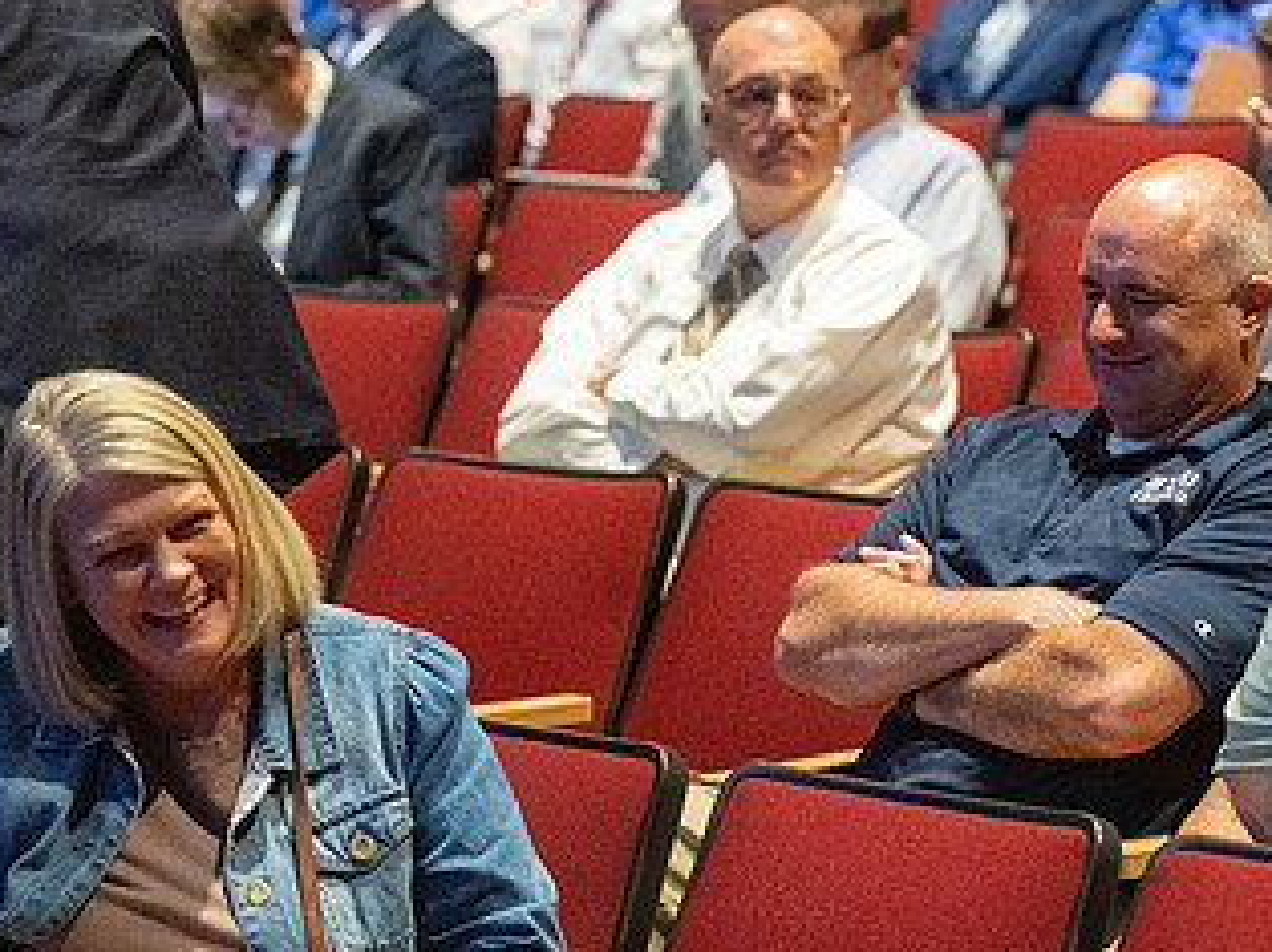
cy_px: 642
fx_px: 5030
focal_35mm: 137
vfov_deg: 10.8
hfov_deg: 14.3
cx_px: 997
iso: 12800
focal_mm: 77
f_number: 2.8
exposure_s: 1/100
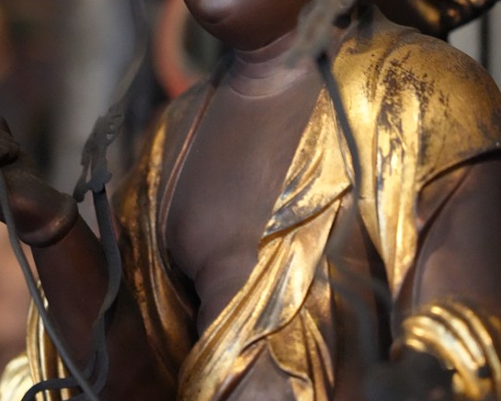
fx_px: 2743
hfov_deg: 10.4
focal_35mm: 185
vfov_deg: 8.3
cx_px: 219
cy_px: 13
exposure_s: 1/20
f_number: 4
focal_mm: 105
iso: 12800
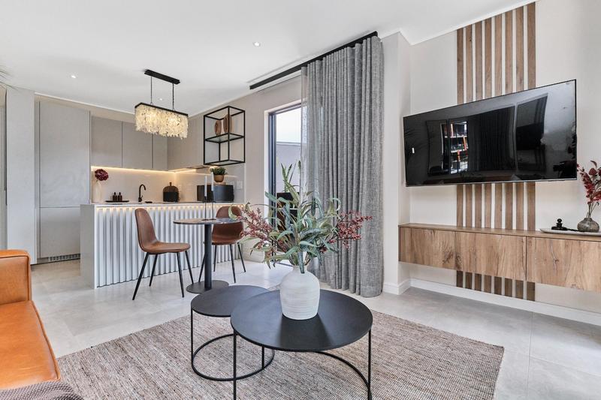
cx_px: 300
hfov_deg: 100.4
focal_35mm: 15
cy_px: 200
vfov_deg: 77.3
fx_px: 250
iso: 800
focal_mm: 10
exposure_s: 1/200
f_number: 8
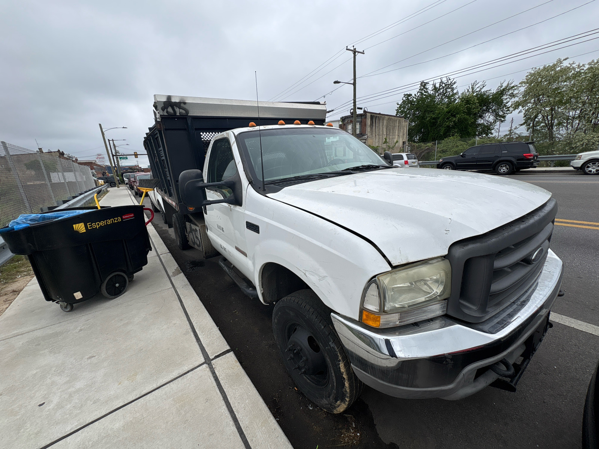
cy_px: 224
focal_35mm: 14
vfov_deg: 85.7
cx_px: 300
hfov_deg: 102.1
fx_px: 242
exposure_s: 1/868
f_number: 2.2
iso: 50
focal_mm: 2.22
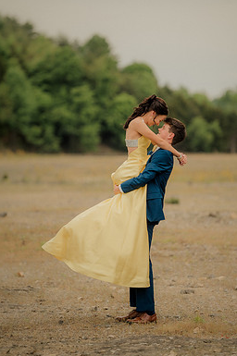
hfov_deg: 5.9
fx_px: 2315
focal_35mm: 234
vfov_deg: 8.8
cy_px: 170
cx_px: 136
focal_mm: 200
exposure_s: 1/320
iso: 160
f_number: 2.8
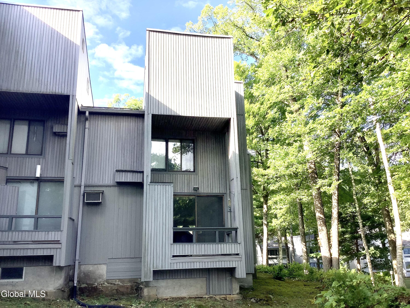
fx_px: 367
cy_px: 154
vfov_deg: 45.4
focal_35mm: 31
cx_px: 205
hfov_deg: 58.4
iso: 25
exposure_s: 1/304
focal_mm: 3.3
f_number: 2.4
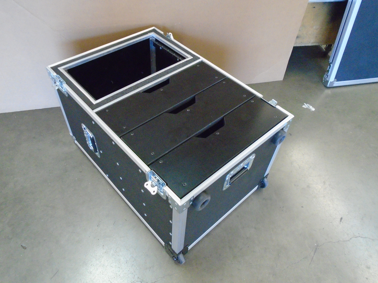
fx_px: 284
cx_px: 189
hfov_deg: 67.3
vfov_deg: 53.1
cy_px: 142
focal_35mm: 26
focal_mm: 4.6
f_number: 3.2
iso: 800
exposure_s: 1/30
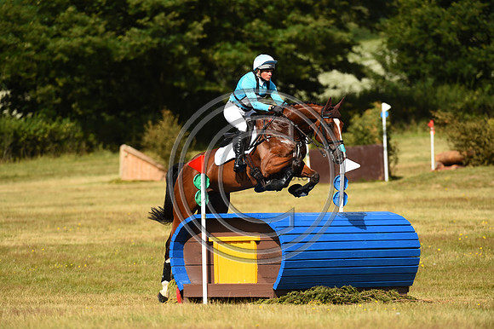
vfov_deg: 4.0
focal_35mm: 340
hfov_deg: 6.1
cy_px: 164
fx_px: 4663
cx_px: 247
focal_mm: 340
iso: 220
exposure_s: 1/1250
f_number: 5.6
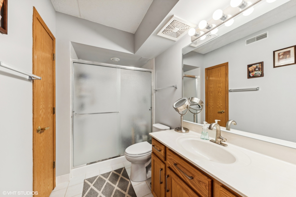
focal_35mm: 12
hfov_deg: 112.6
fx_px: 99
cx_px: 148
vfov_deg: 90.1
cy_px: 98
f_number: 9
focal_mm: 12
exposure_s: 1/5
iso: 200
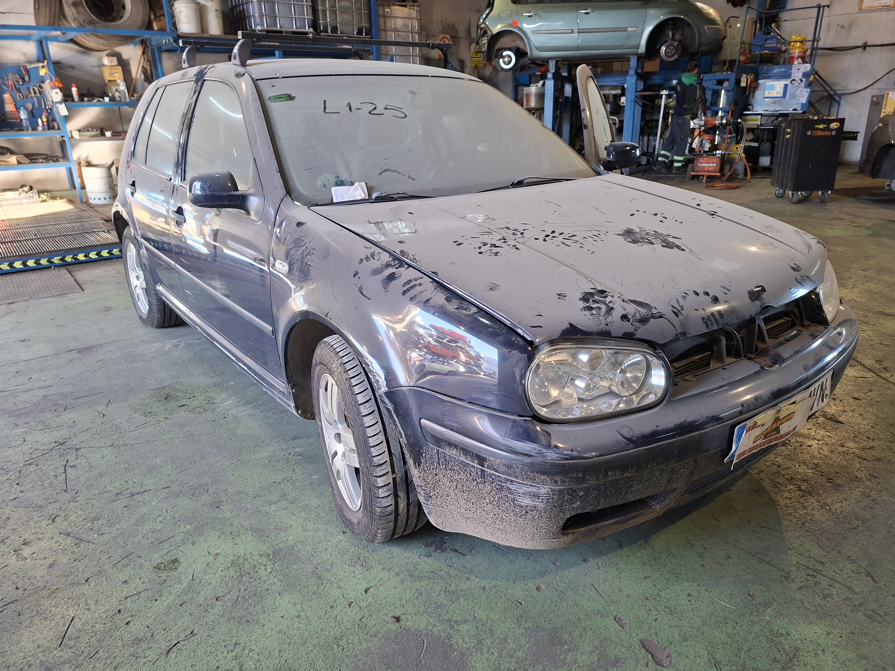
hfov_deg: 73.9
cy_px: 336
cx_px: 448
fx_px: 595
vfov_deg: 58.9
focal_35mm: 23
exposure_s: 1/100
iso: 250
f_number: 1.8
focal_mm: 5.54
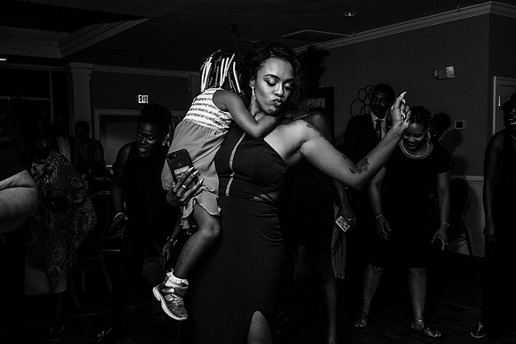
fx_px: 571
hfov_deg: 48.6
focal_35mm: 40
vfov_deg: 33.5
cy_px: 189
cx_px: 281
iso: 2000
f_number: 5.6
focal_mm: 35
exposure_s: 1/200
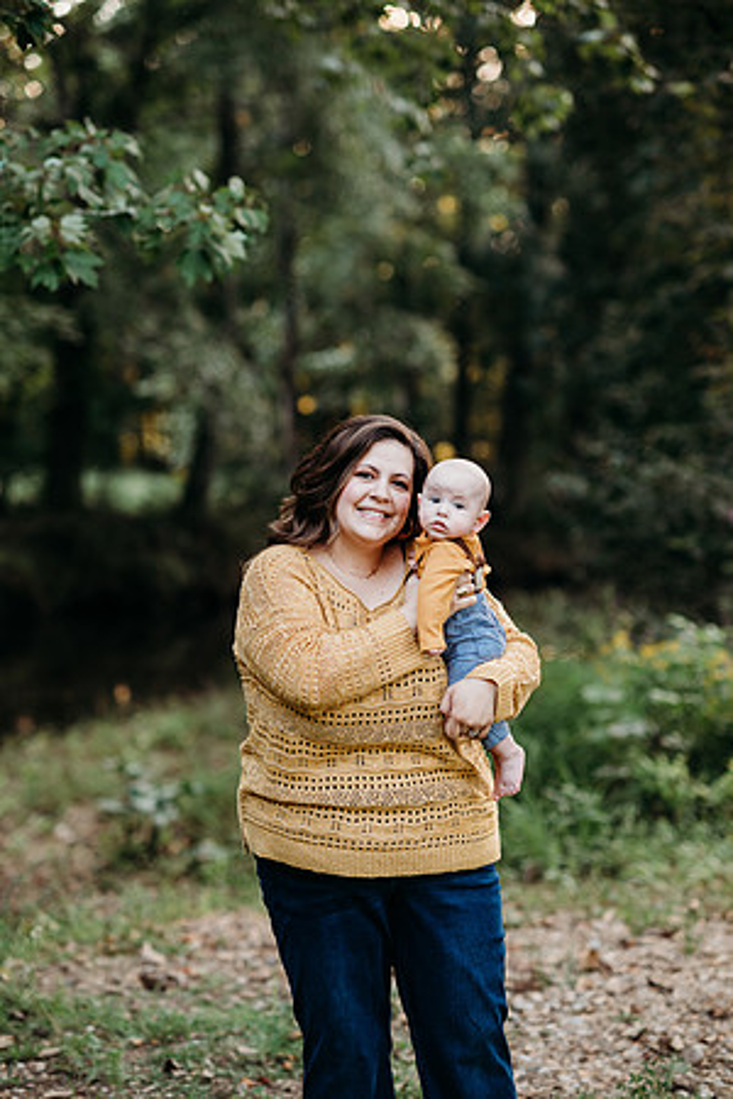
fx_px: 2596
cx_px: 366
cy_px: 550
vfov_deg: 23.9
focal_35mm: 85
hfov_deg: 16.1
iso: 200
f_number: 2.2
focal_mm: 85
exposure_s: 1/200
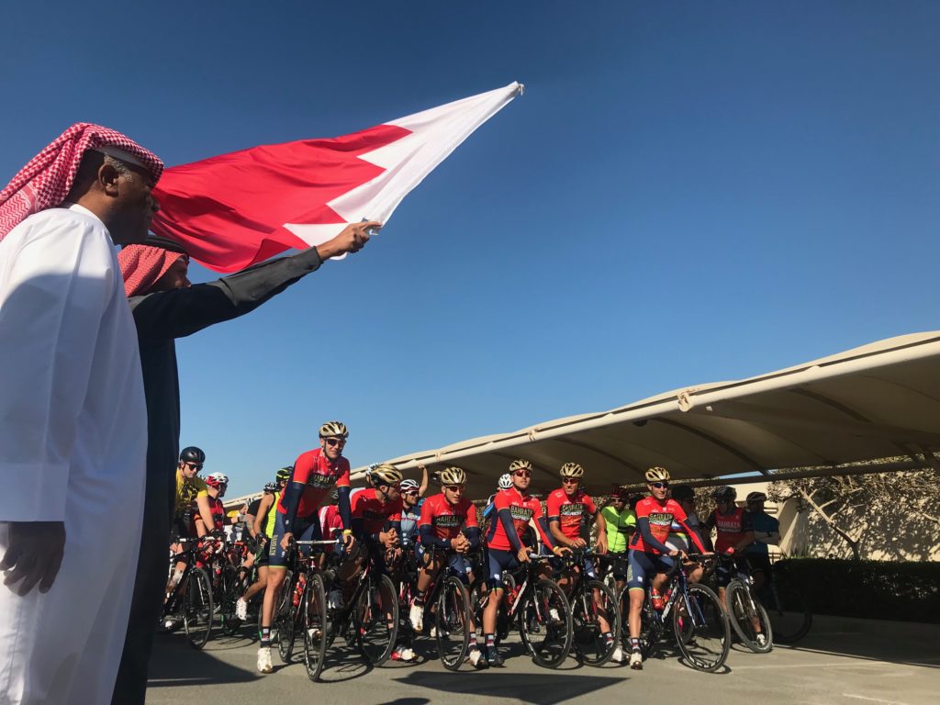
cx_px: 470
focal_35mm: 28
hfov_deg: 63.4
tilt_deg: +15.8
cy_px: 352
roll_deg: -1.1
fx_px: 760
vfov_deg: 49.7
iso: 20
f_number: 1.8
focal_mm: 3.99
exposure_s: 1/2994
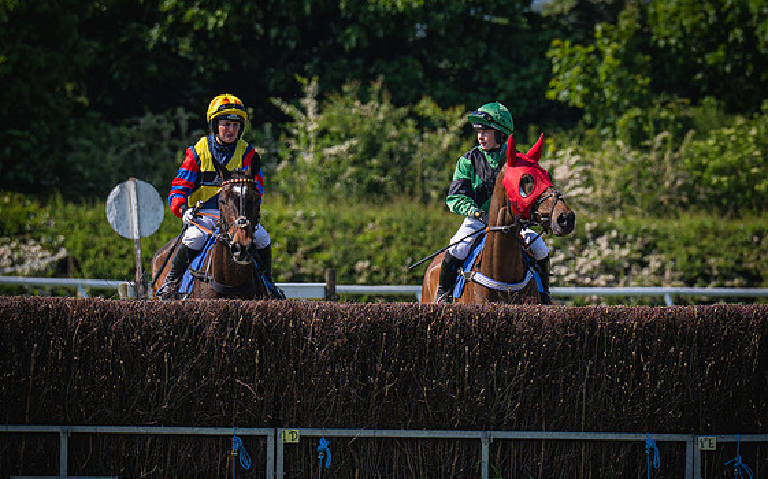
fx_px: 12678
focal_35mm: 606
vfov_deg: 2.2
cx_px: 520
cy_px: 259
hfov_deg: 3.5
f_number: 4.5
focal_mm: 200
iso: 200
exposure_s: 1/1600
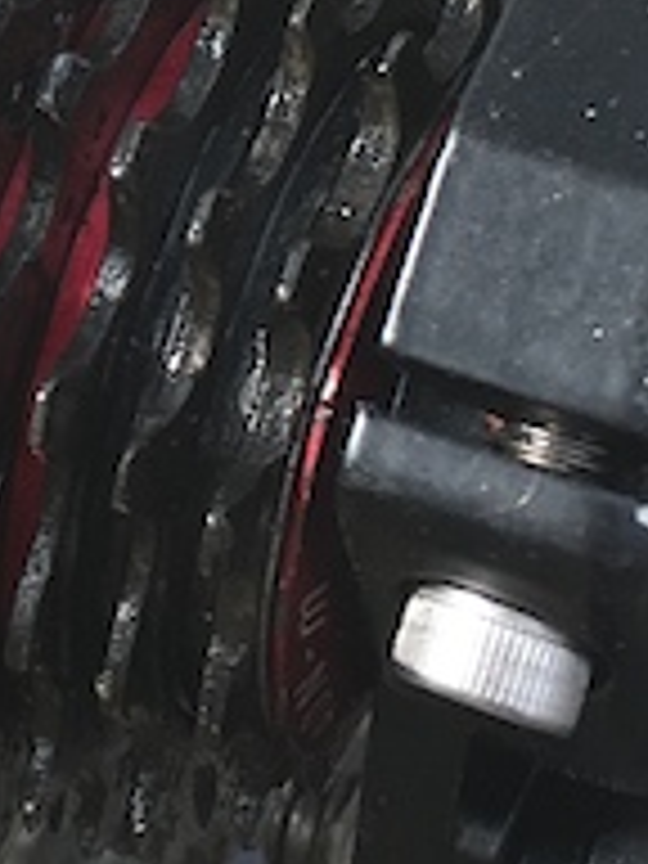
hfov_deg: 9.3
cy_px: -342
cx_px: -378
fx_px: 3869
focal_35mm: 155
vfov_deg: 12.3
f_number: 2.2
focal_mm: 4.15
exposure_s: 1/444
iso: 25
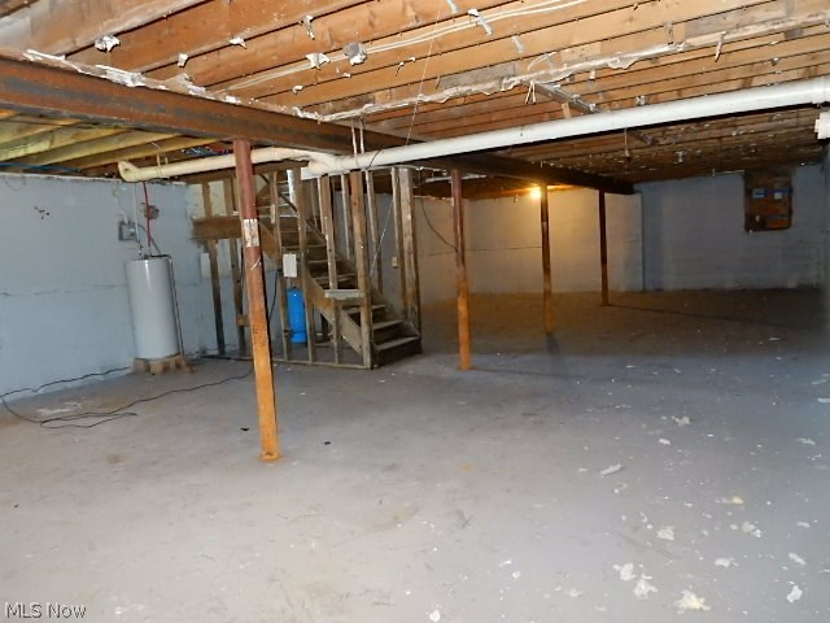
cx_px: 415
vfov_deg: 54.9
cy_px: 312
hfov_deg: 69.4
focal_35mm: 25
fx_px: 599
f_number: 3.7
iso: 1600
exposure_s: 1/30
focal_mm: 4.5
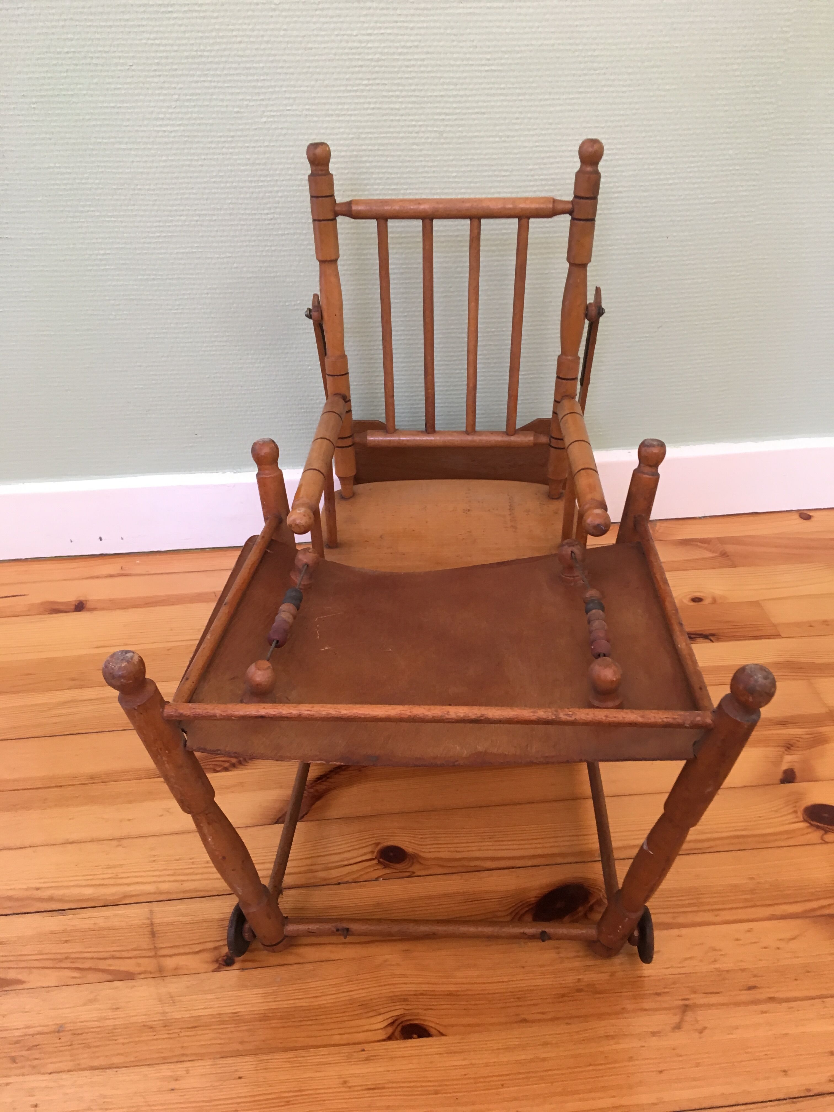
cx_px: 417
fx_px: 932
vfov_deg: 61.7
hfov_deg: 48.2
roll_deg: -0.5
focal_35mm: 29
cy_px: 556
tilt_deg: -33.5
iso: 100
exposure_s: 1/33
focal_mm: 4.15
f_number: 2.2
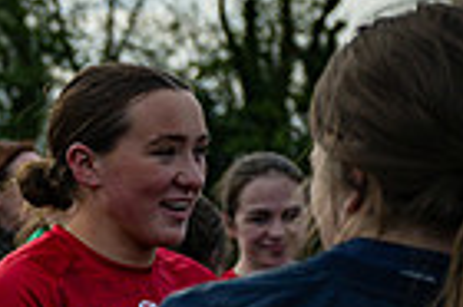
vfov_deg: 8.4
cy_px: 361
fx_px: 2081
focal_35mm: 162
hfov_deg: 11.4
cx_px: -480
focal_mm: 39
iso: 64
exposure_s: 1/6400
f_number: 2.8
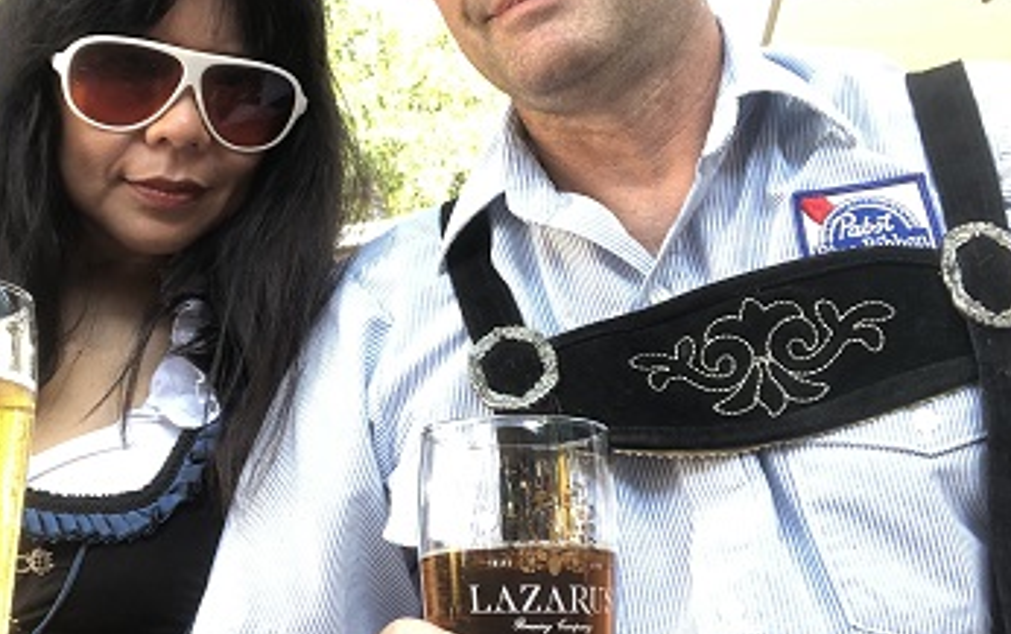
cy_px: 298
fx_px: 1296
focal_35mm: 47
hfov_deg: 42.3
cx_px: 383
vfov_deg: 27.5
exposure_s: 1/120
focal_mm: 2.87
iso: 64
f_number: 2.2
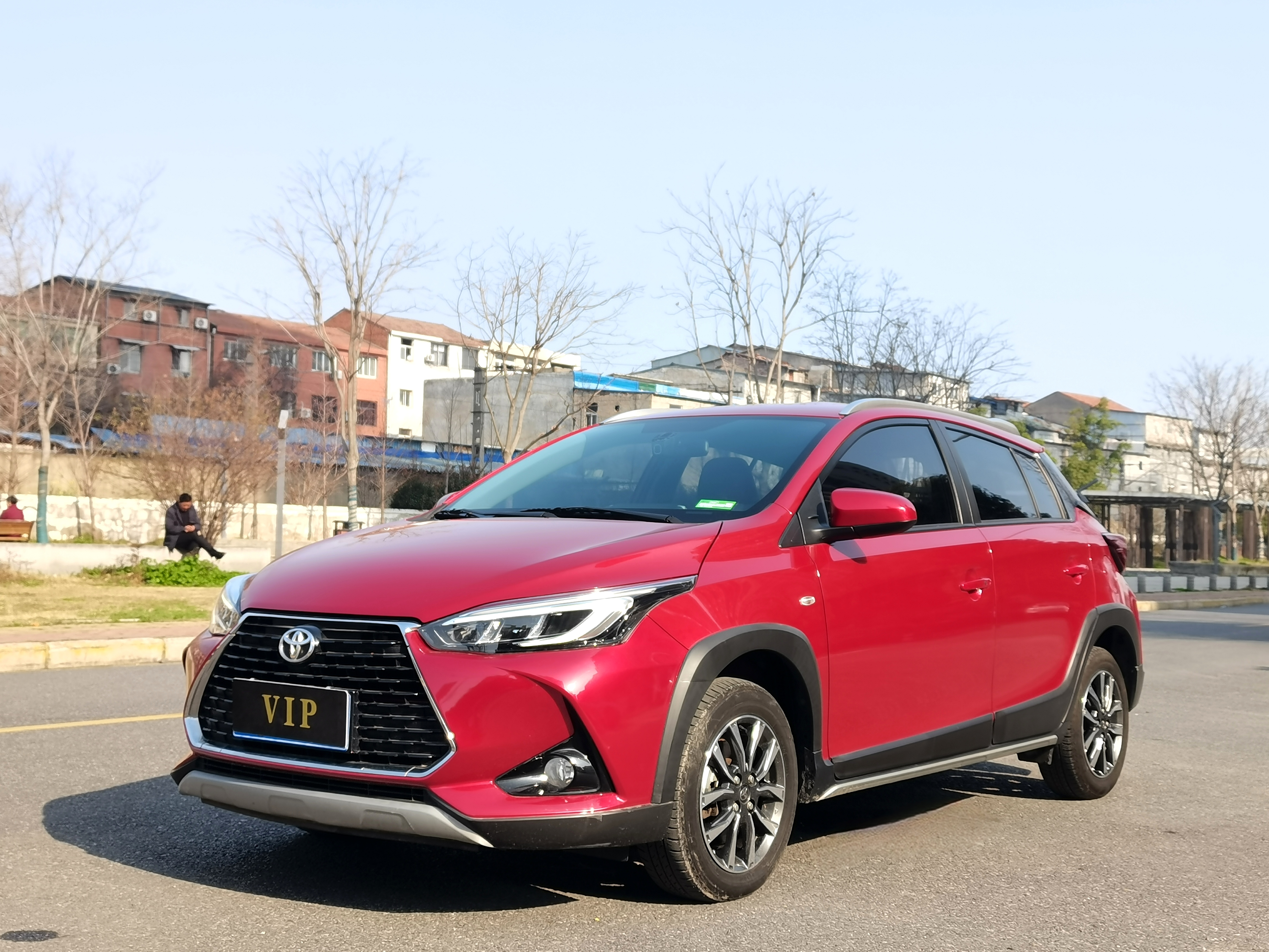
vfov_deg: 33.6
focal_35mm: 43
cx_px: 634
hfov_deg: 43.9
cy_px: 476
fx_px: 1576
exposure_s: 1/464
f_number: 1.8
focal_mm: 5.58
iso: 50
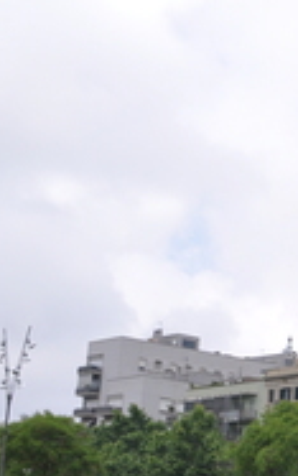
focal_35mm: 97
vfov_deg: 21.1
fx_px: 1259
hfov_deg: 11.4
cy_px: 405
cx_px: 693
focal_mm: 18
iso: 200
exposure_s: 1/320
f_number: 9
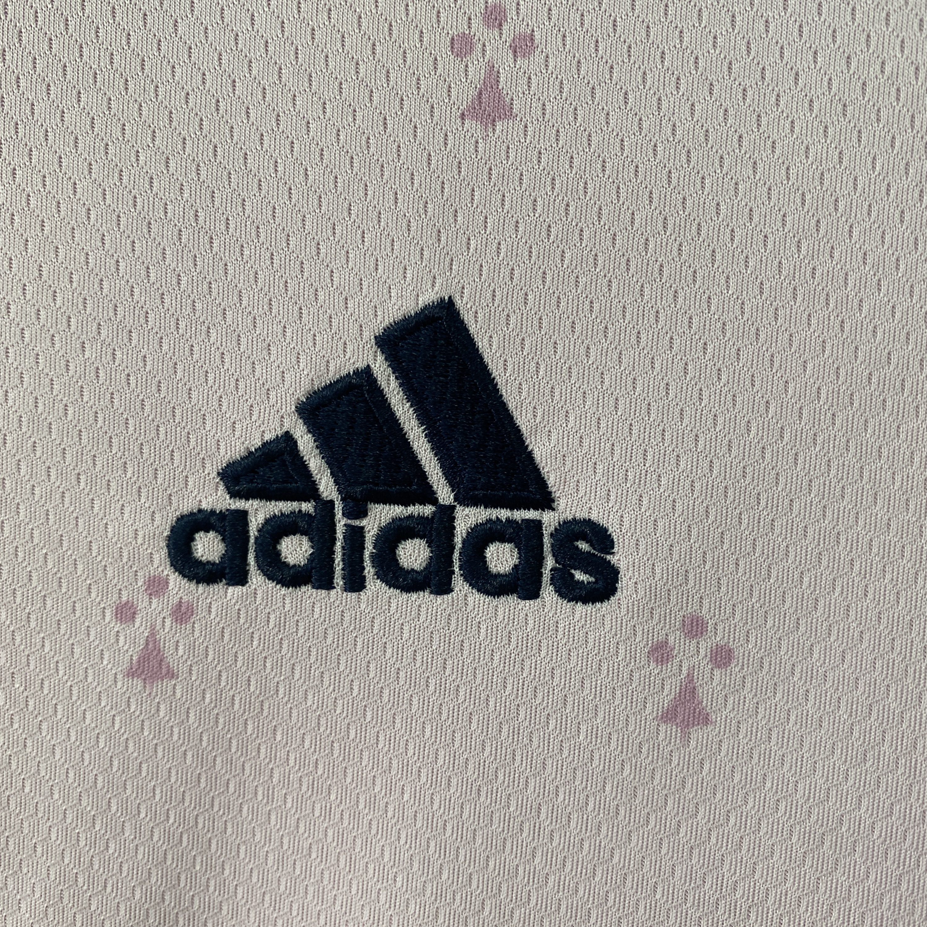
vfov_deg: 52.5
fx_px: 939
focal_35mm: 31
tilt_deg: -3.7
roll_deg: -3.4
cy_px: 453
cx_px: 463
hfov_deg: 52.5
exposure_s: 1/100
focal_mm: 4.25
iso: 125
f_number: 1.8
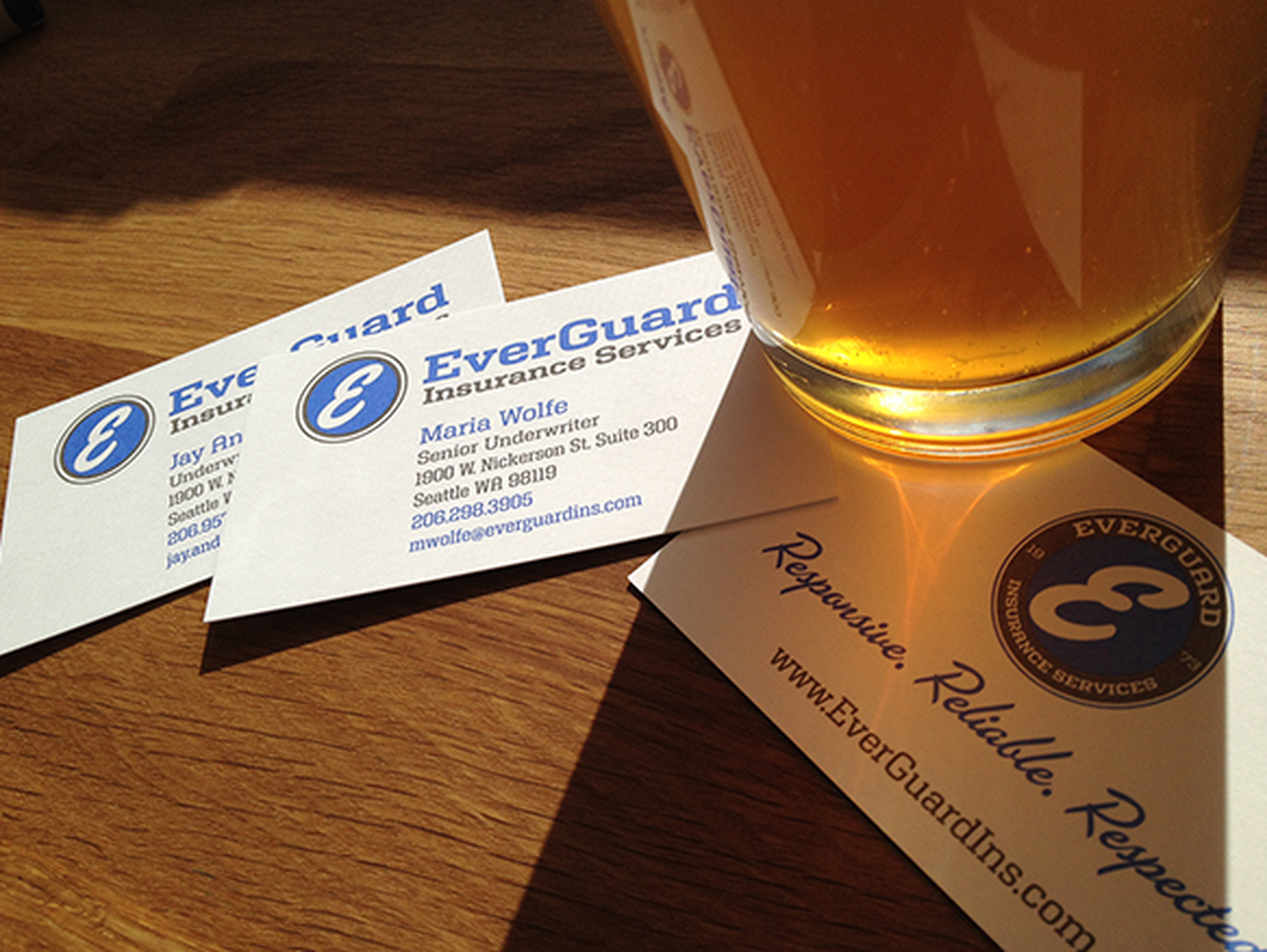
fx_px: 1318
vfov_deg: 39.7
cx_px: 628
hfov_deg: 51.3
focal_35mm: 36
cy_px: 465
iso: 50
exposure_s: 1/1672
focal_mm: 4.28
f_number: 2.4
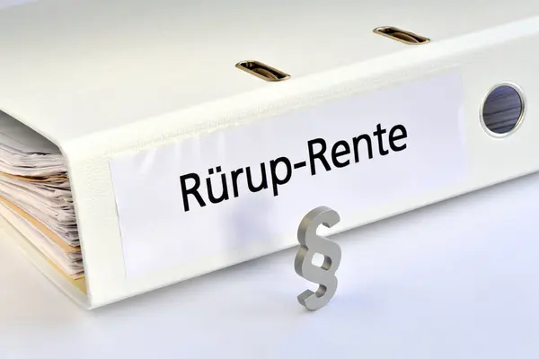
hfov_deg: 19.5
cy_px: 180
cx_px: 270
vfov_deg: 13.0
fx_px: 1572
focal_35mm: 105
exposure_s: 1/5
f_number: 25
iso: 200
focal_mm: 105
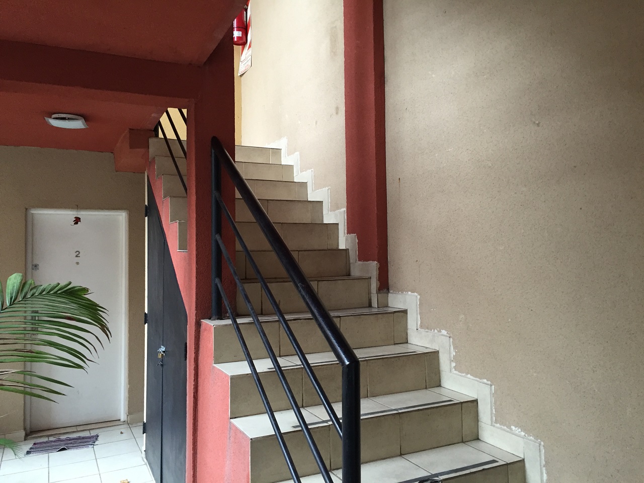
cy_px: 242
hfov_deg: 61.7
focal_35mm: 29
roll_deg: -0.2
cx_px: 322
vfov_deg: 48.2
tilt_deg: +2.0
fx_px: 540
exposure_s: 1/33
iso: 64
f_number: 2.2
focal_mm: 4.15
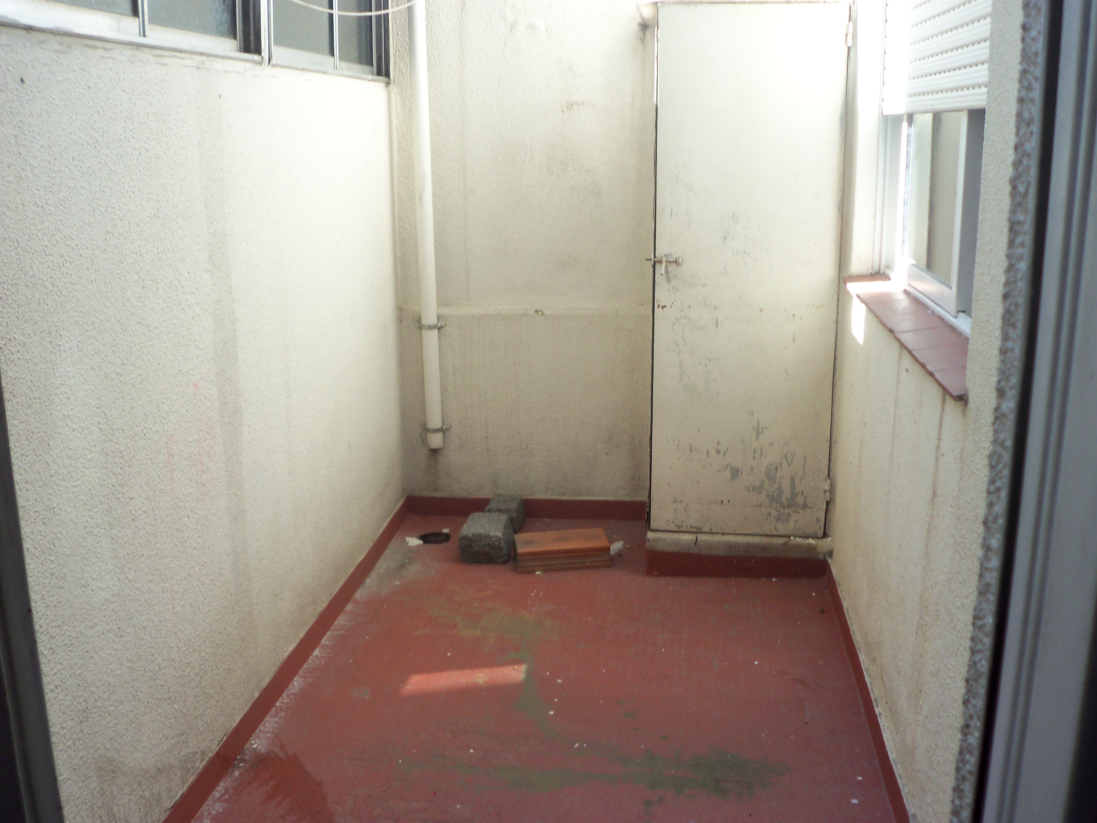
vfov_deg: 41.8
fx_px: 1077
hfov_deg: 54.0
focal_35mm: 34
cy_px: 412
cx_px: 548
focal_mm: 5.7
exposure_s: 1/100
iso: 80
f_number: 2.9
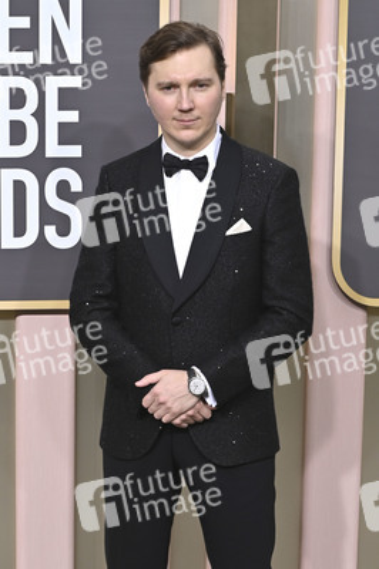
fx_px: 1186
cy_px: 284
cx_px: 190
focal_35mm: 75
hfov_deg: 18.2
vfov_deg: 27.0
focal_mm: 75
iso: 800
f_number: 8
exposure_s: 1/500
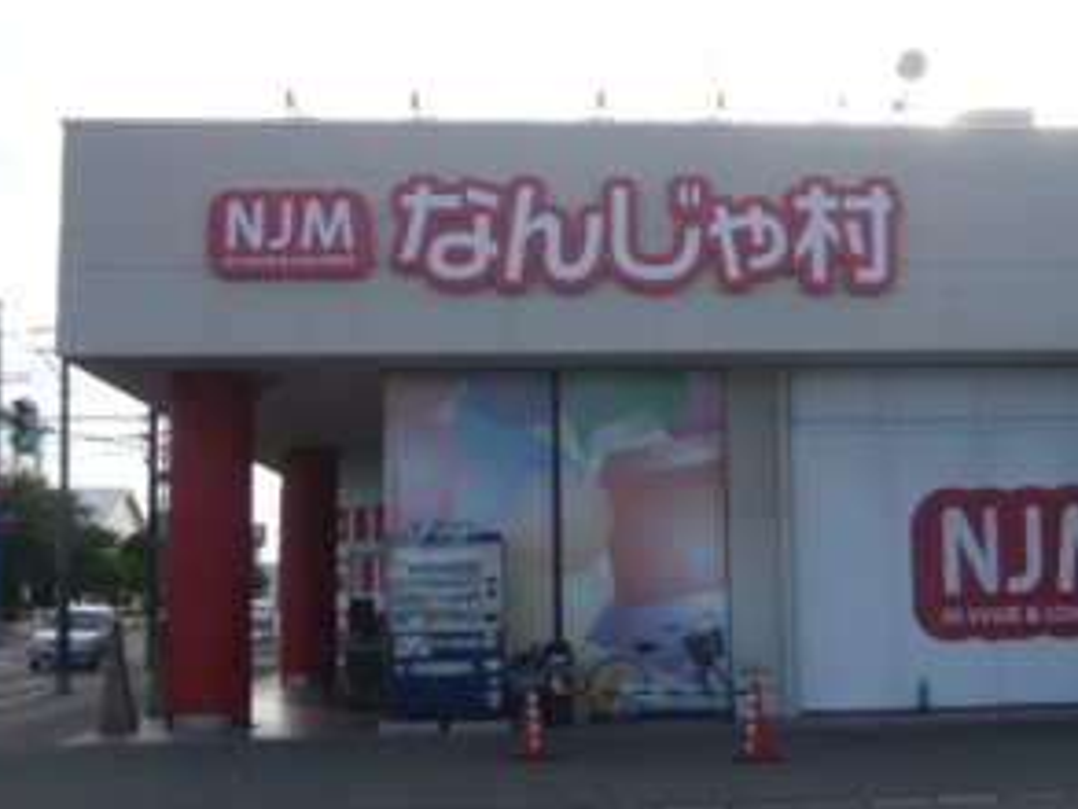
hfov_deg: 34.7
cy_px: 342
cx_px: 673
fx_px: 1713
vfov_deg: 26.5
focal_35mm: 55
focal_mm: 4.6
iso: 100
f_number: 2.8
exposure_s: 1/800
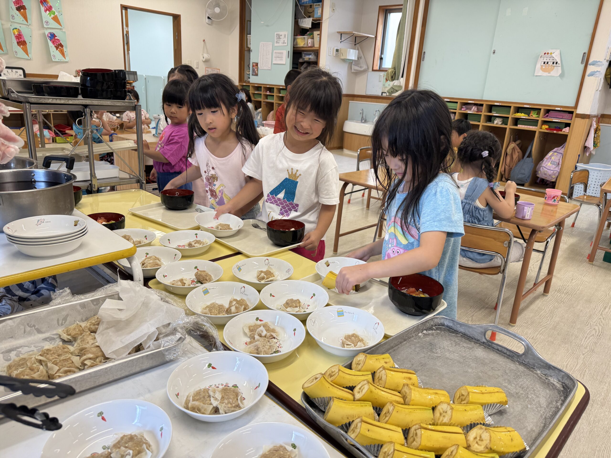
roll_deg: -3.9
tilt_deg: -19.6
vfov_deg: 56.8
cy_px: 229
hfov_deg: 71.6
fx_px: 424
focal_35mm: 24
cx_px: 306
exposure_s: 1/100
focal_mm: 6.76
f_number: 1.78
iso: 100
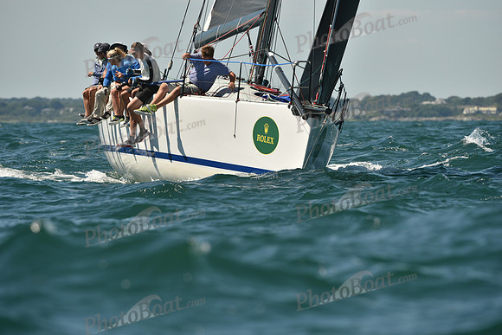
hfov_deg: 5.2
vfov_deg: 3.4
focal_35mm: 400
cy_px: 168
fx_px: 5579
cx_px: 251
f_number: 8
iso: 250
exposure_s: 1/1000
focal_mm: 400
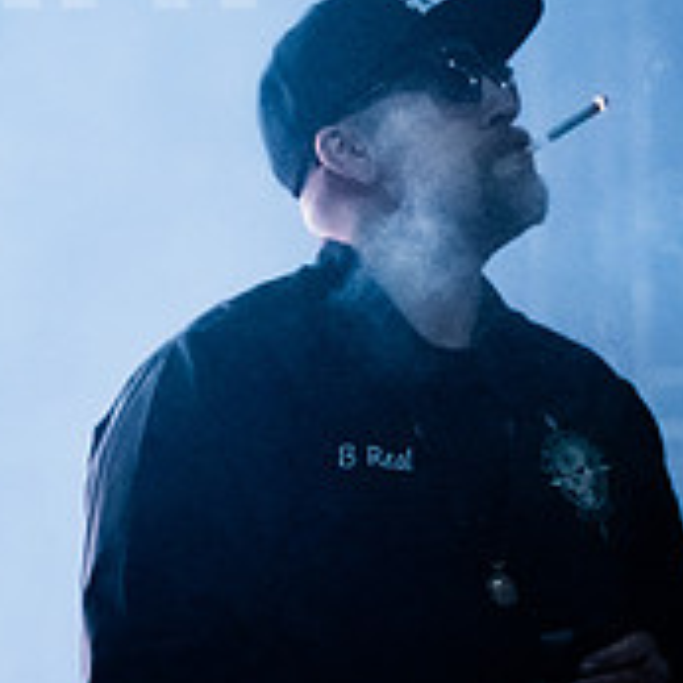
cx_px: 508
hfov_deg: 6.2
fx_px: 6340
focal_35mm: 284
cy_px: 163
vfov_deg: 6.2
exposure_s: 1/320
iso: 6400
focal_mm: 70
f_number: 2.8
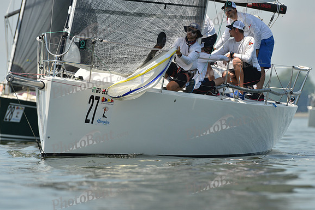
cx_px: 157
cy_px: 105
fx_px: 5277
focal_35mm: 603
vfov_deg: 2.3
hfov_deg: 3.4
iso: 320
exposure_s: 1/1000
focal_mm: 600
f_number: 9
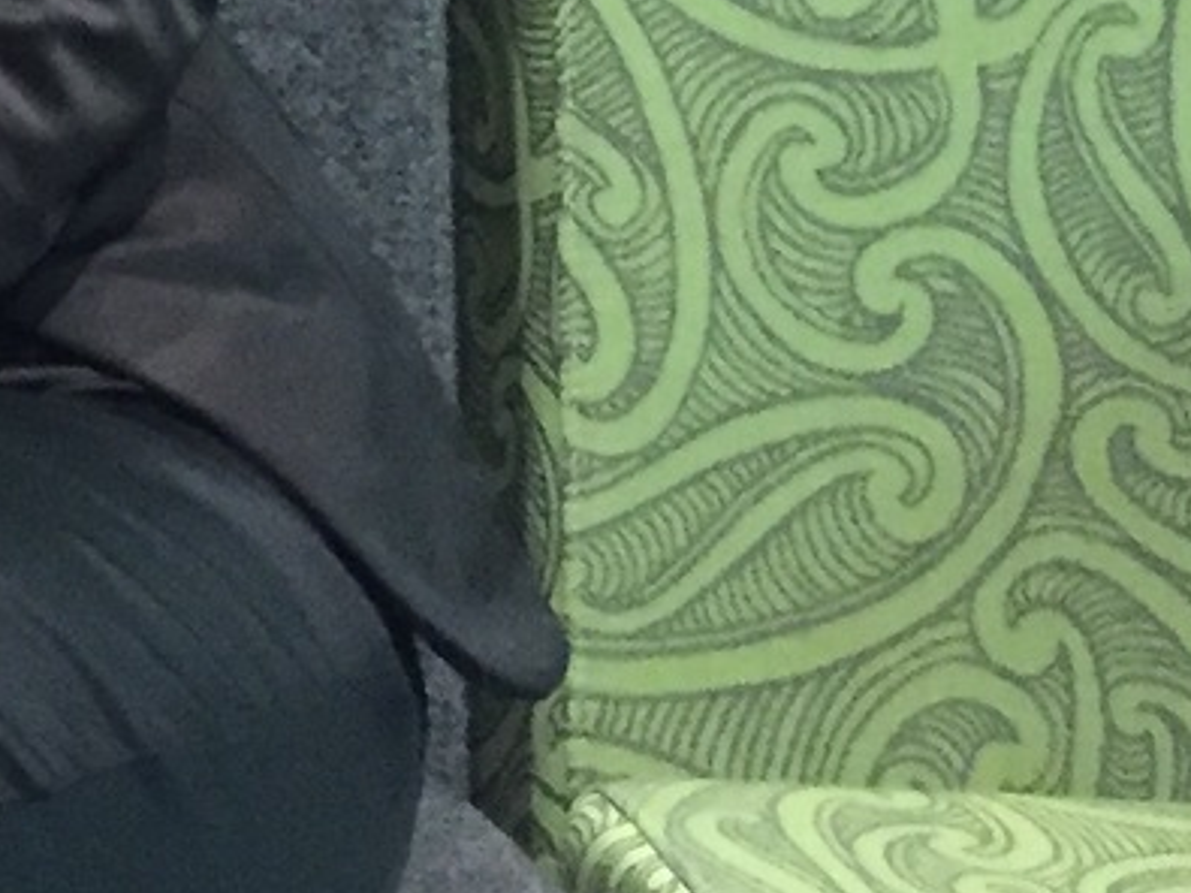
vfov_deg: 10.1
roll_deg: -1.7
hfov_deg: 11.5
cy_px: -579
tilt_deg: -8.1
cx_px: -1667
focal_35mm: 141
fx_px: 4850
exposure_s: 1/17
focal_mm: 4.15
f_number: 2.2
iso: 250
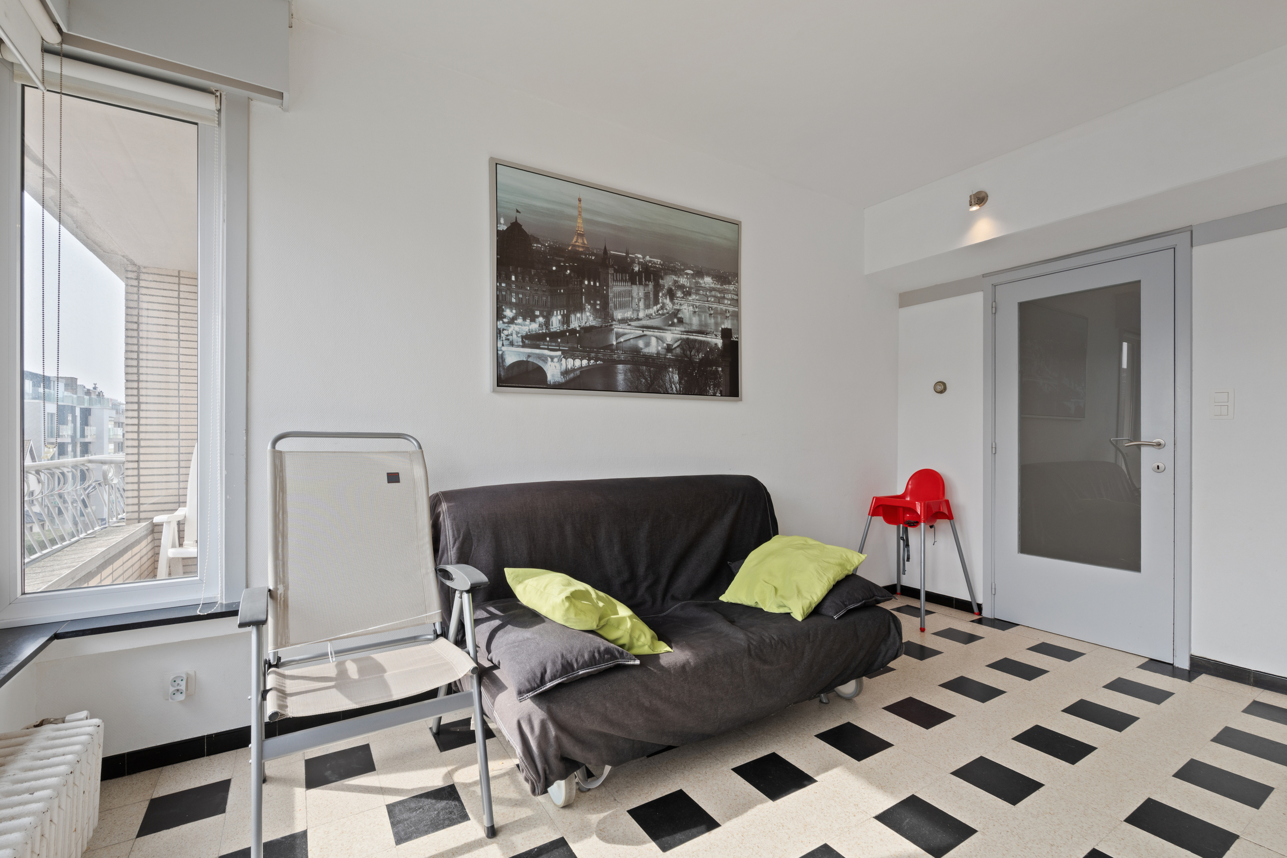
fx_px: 572
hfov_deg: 96.7
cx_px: 644
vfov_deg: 73.7
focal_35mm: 16
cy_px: 429
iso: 200
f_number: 11
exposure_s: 1/20
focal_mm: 16
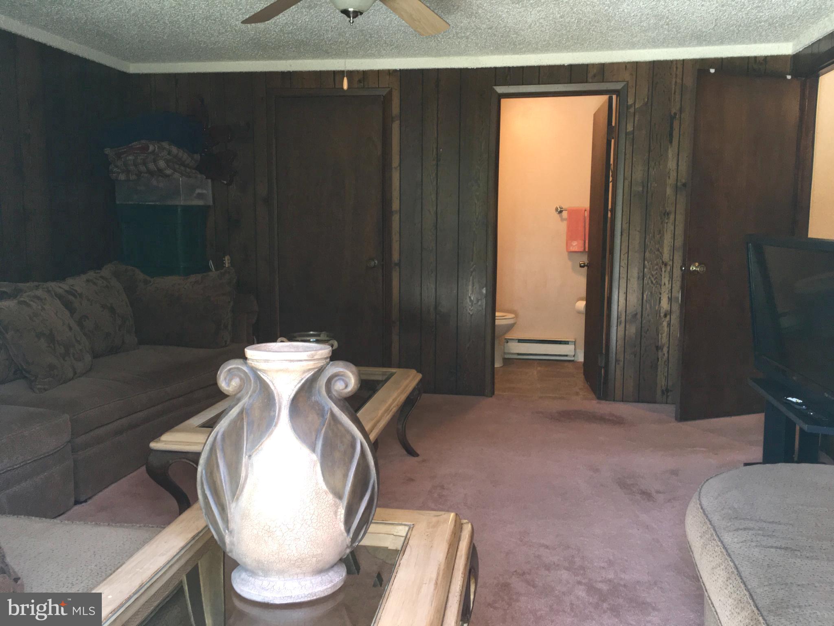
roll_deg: +0.1
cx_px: 417
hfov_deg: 61.7
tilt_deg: -4.7
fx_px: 699
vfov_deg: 48.2
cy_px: 313
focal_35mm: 29
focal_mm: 4.15
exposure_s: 1/30
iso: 50
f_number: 2.2
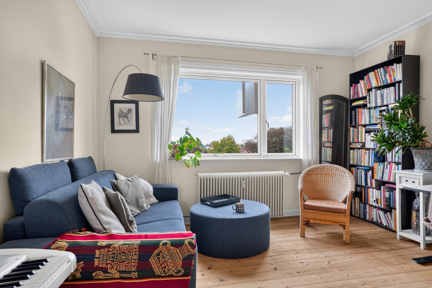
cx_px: 216
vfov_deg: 59.5
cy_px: 144
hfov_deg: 81.2
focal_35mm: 21
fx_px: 252
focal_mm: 21
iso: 400
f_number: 8
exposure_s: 1/15
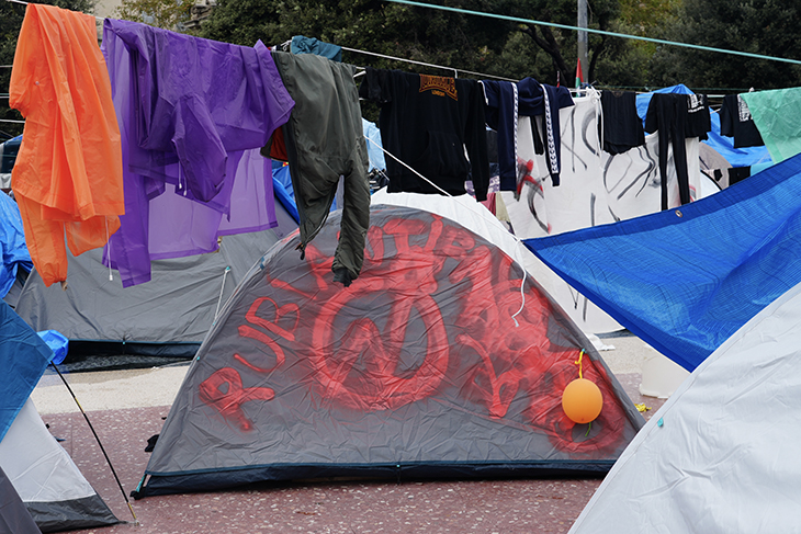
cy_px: 267
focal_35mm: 37
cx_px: 400
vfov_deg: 36.0
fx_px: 823
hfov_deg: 51.9
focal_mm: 37
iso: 100
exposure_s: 1/125
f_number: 9
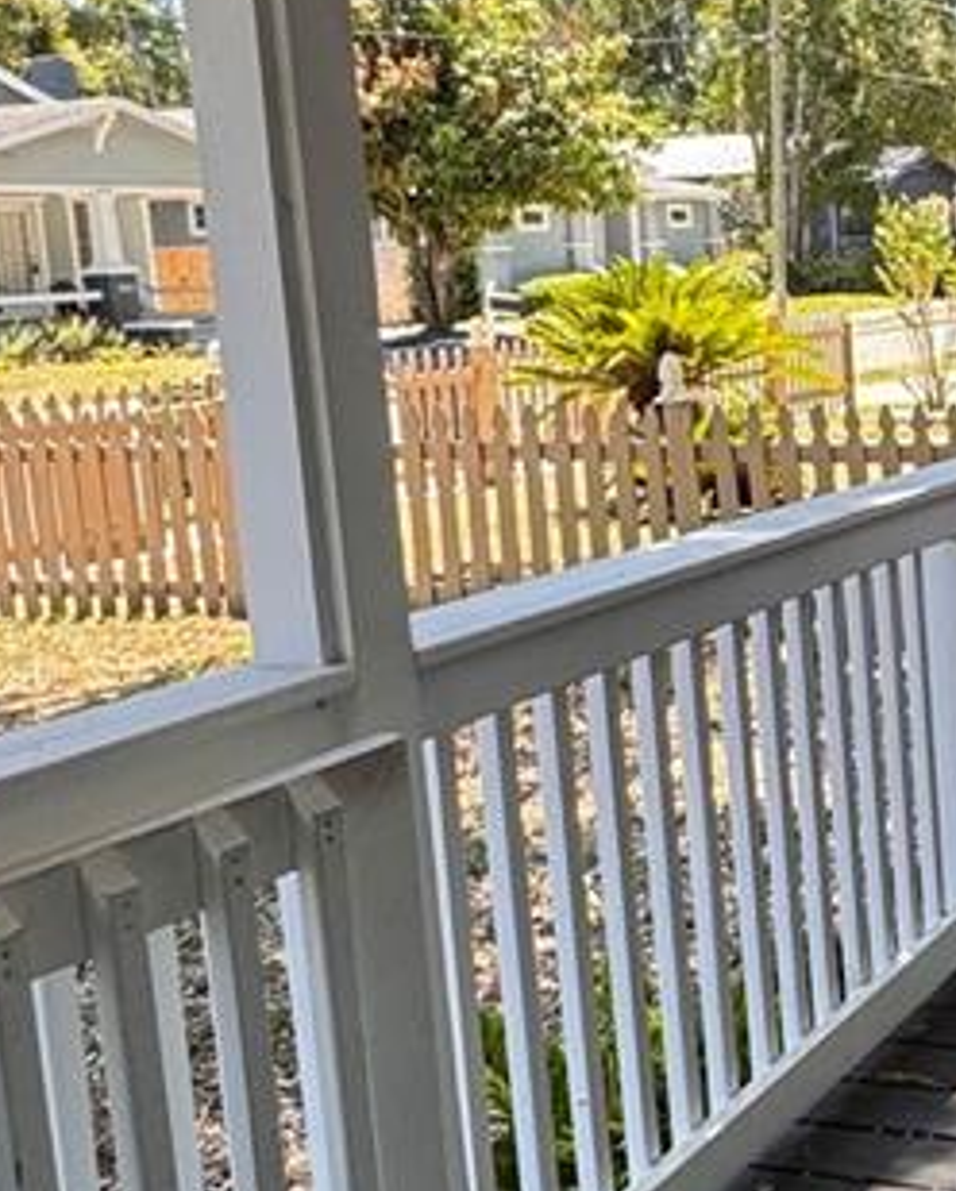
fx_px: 1871
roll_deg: +2.8
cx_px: 1249
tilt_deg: -7.4
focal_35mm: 53
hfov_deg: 24.8
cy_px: 466
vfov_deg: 35.2
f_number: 2.2
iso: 40
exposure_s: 1/257
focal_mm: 2.22
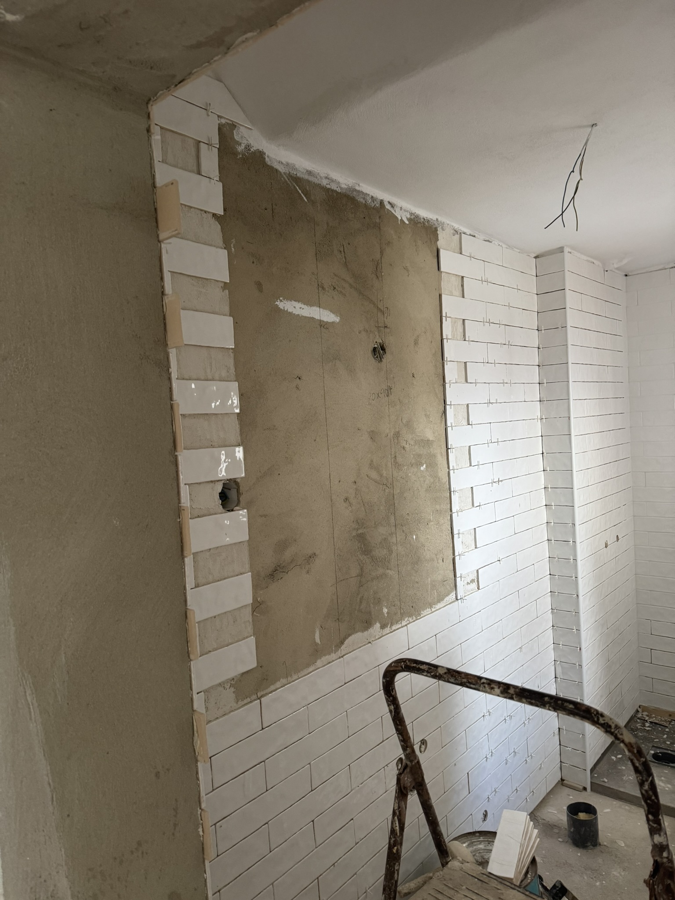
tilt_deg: -4.0
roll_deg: +1.3
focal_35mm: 24
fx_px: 624
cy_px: 450
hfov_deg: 56.8
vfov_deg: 71.6
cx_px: 338
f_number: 1.78
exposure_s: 1/60
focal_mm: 6.76
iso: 250
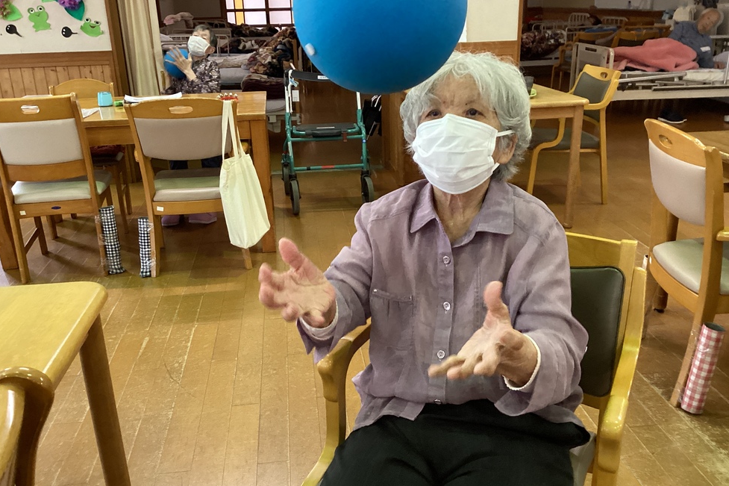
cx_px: 363
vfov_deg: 39.9
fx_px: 668
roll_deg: +1.9
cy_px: 256
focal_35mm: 33
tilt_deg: -18.7
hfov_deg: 57.2
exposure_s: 1/60
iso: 250
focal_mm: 3.3
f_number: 2.4
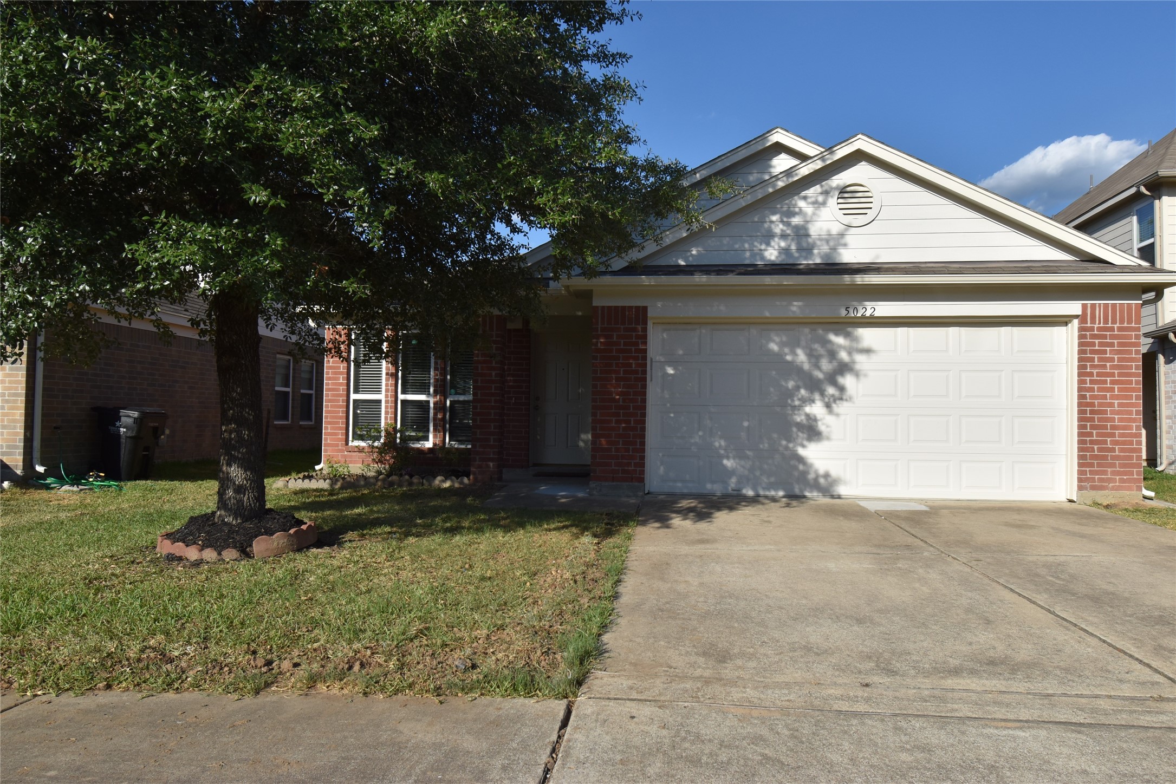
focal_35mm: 24
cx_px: 588
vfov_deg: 53.1
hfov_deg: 73.7
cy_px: 392
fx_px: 784
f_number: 10
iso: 200
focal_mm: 16
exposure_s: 1/400
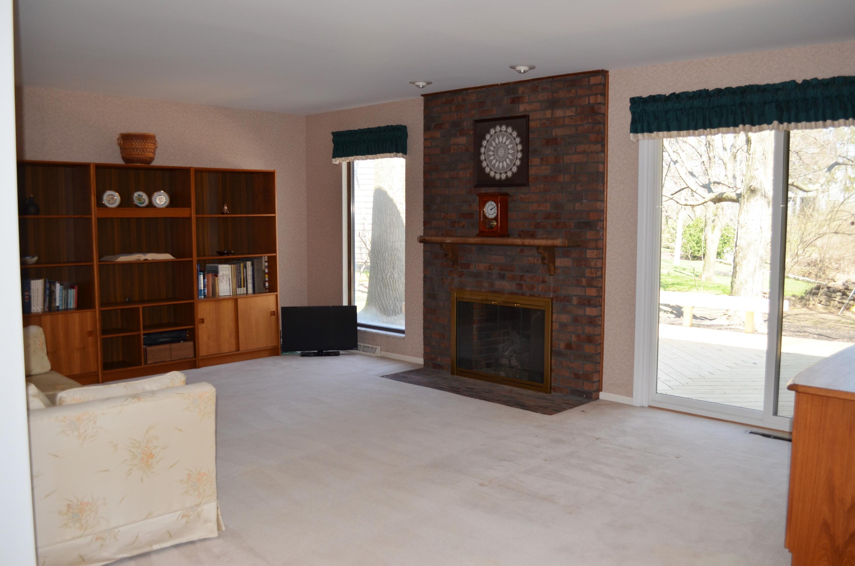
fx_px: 782
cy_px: 283
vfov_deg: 39.8
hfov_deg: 57.3
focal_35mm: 33
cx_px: 428
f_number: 3.8
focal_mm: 22
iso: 250
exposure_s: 1/125
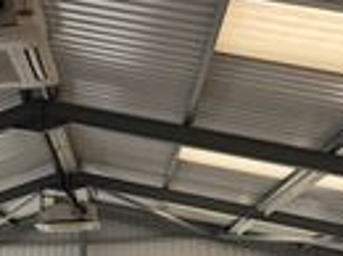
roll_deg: +1.5
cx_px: -18
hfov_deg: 24.8
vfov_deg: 18.5
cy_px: 330
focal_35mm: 74
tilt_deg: -1.2
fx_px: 732
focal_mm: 6.76
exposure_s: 1/559
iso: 80
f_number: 1.78
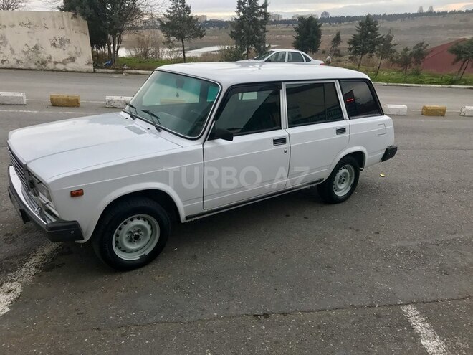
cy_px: 178
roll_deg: +0.8
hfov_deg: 63.4
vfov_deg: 49.7
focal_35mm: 28
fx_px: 383
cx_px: 236
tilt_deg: -19.2
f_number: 1.8
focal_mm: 3.99
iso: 40
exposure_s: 1/33
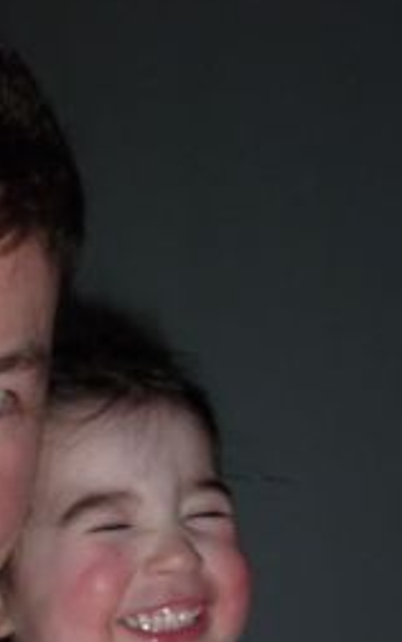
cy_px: 583
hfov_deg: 19.8
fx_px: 1102
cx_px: -43
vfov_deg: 30.9
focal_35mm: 63
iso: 100
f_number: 3.3
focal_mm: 4.1
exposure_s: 1/125
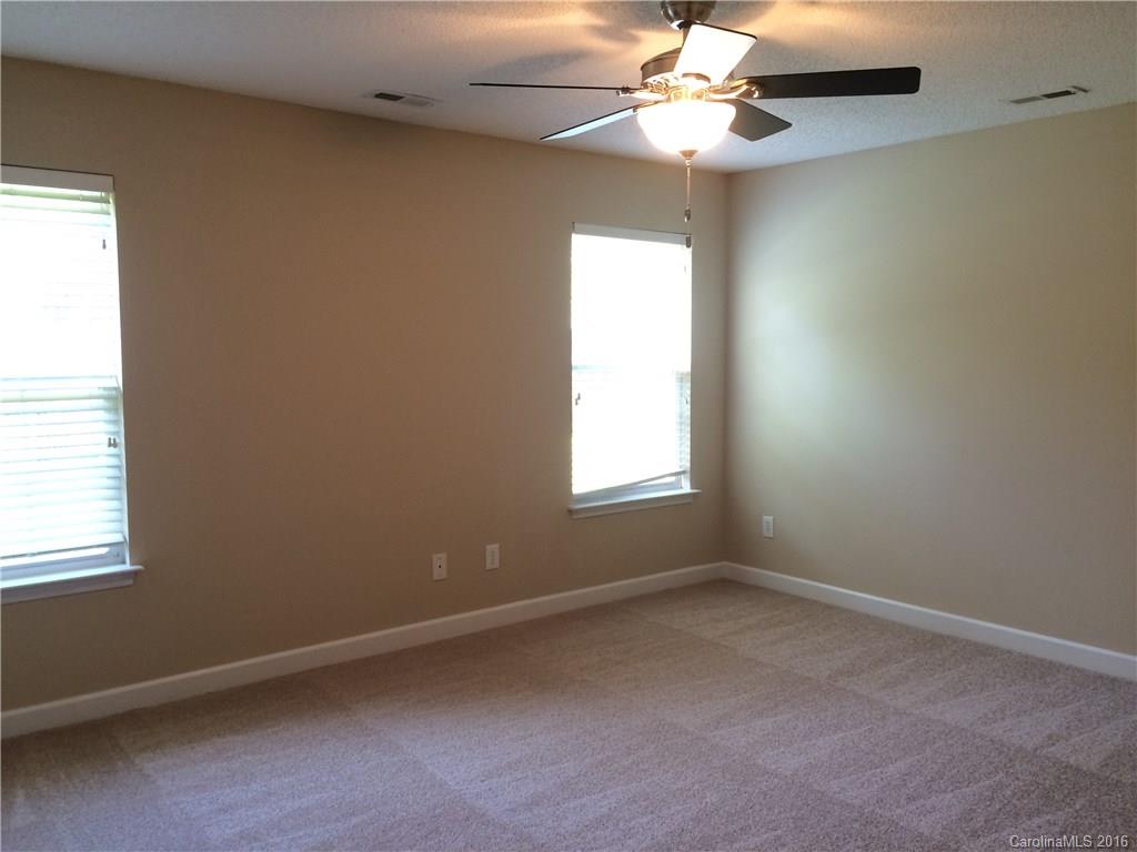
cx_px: 568
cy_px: 426
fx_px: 953
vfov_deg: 48.2
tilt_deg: -3.8
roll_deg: +0.8
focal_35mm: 29
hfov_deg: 61.7
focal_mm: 4.15
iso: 64
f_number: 2.2
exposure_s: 1/30
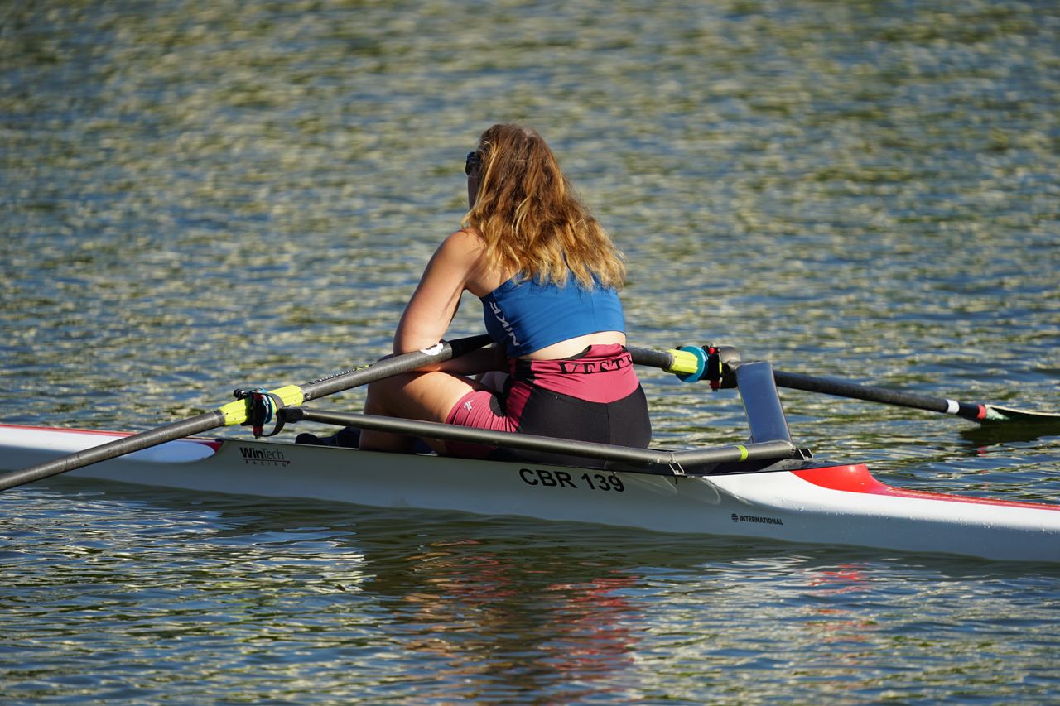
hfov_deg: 3.4
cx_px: 530
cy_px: 353
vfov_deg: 2.3
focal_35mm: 600
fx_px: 17663
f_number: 4
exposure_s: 1/1600
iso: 160
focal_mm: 600
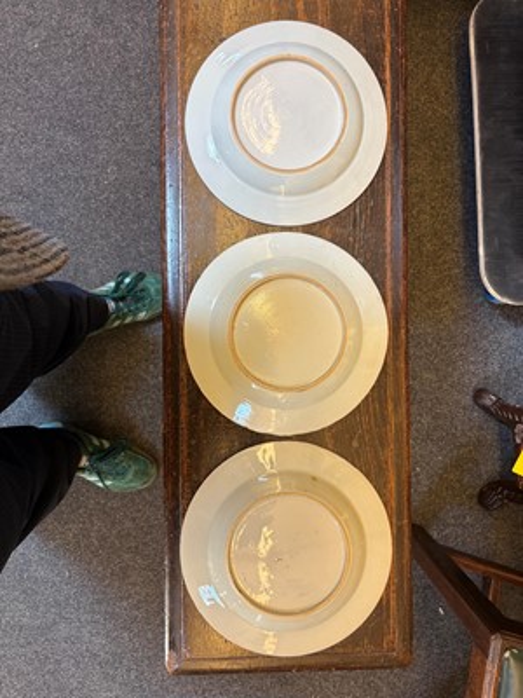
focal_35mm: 26
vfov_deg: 67.3
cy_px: 349
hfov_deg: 53.1
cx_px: 262
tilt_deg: -88.7
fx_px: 524
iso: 100
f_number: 1.6
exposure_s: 1/50
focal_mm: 5.96
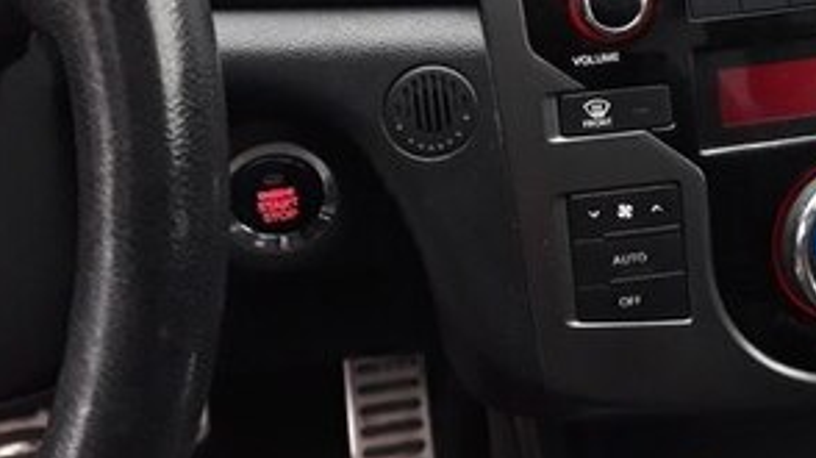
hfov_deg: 30.0
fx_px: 1427
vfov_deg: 17.5
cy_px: -74
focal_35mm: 66
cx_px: 794
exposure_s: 1/50
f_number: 1.7
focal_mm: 3.71
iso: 200
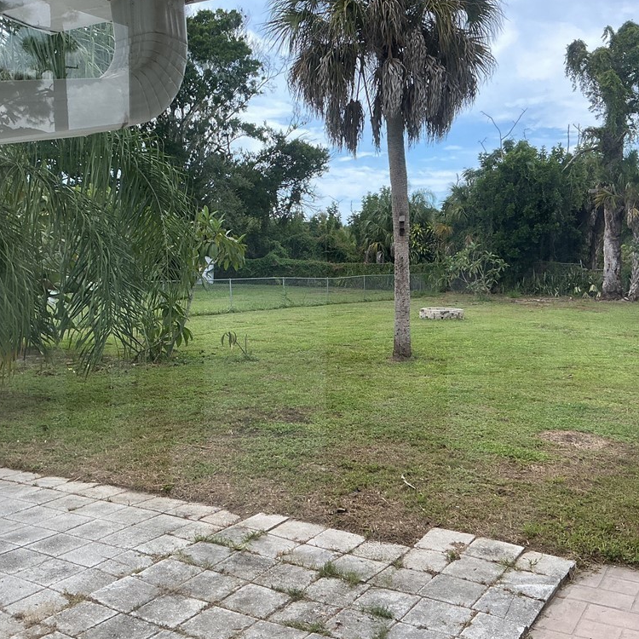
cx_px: 350
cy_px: 315
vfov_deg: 47.2
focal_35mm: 35
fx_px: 731
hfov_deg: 47.2
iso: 25
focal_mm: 3
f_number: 1.8
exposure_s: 1/314
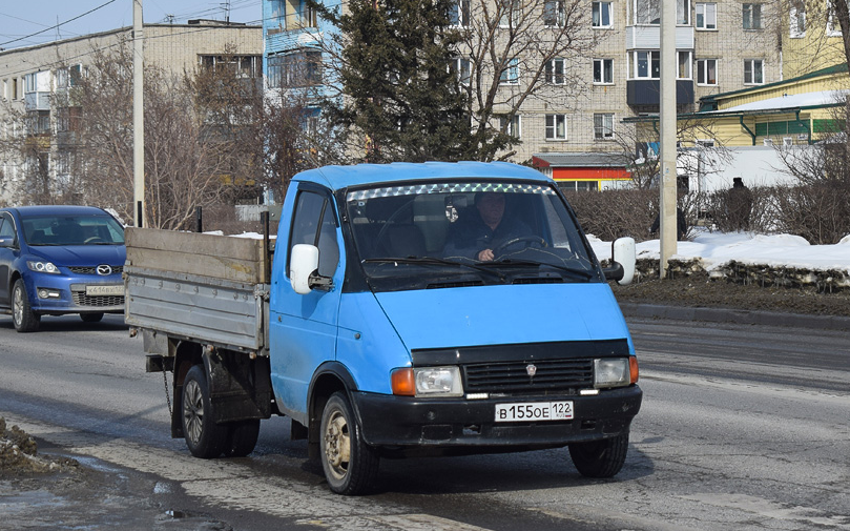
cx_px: 427
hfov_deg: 16.7
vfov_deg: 10.5
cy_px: 204
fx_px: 2889
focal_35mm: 125
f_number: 6.3
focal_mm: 55
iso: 100
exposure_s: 1/800
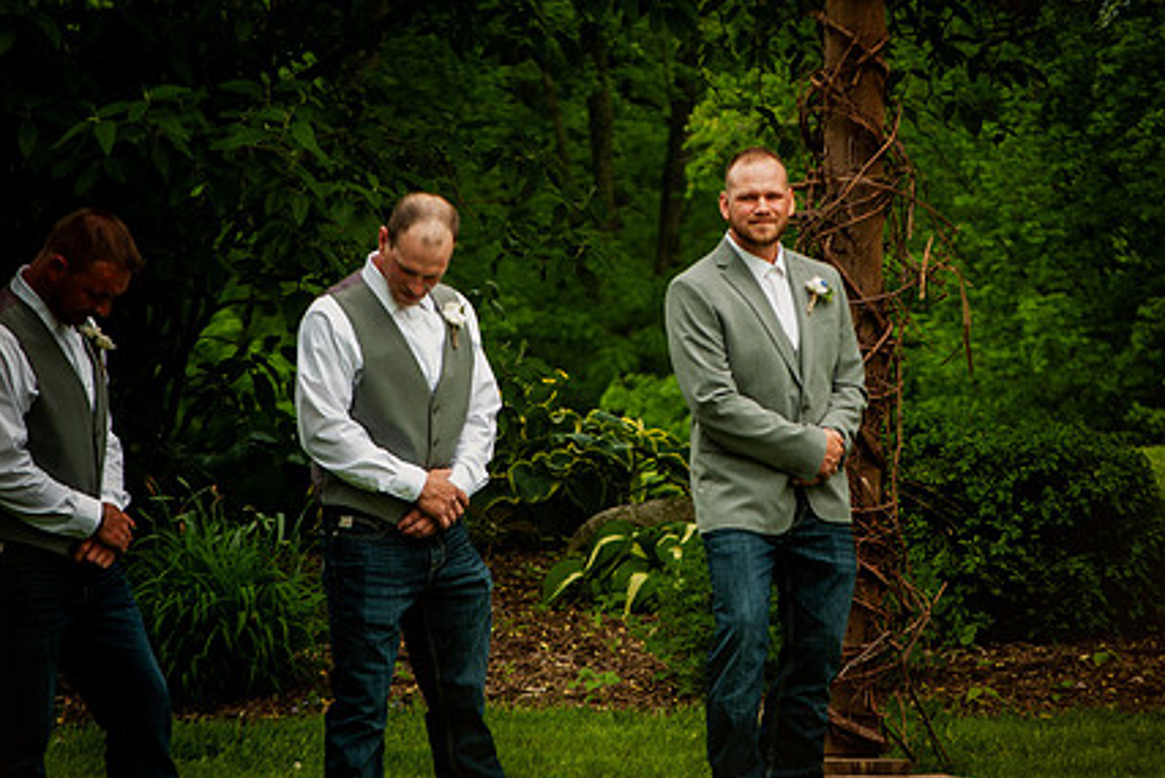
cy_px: 392
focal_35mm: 275
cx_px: 633
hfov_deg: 7.5
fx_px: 8891
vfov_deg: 5.0
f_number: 6.3
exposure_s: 1/160
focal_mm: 135
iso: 200
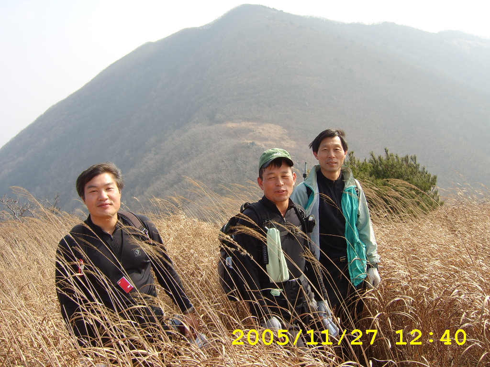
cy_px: 184
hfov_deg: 58.4
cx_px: 245
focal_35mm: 31
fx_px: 439
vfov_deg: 45.4
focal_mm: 8.13
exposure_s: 1/114
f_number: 5.6
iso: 50
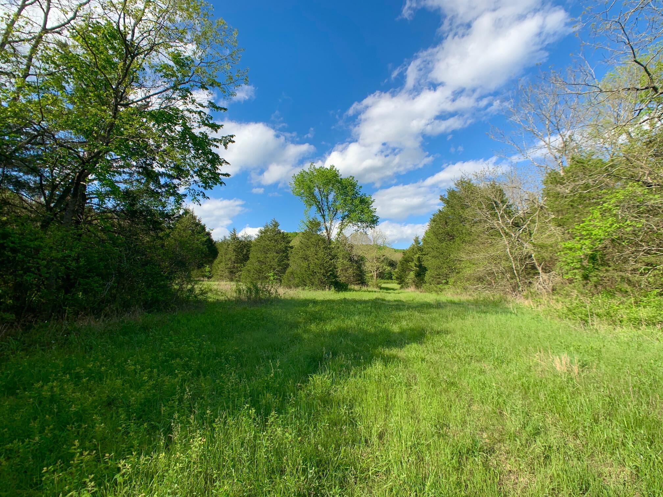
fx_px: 498
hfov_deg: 67.3
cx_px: 332
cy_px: 248
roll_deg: +0.0
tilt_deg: +9.1
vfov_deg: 53.1
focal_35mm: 26
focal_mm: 4.25
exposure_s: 1/1250
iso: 25
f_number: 1.8
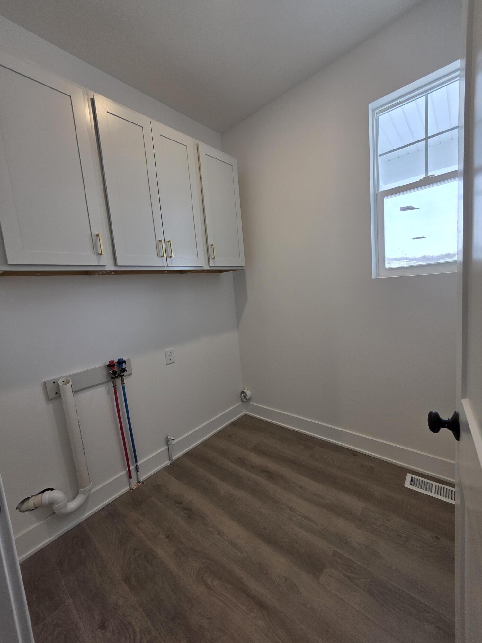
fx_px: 241
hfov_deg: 89.9
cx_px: 241
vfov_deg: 106.2
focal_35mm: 13
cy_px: 322
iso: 64
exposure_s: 1/120
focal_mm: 2.2
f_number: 1.9
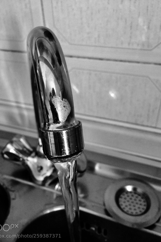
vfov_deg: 60.3
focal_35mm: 31
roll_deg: +4.8
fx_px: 208
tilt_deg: -36.6
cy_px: 124
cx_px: 73
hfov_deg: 42.3
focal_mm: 4.15
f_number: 2.2
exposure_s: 1/10
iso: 100
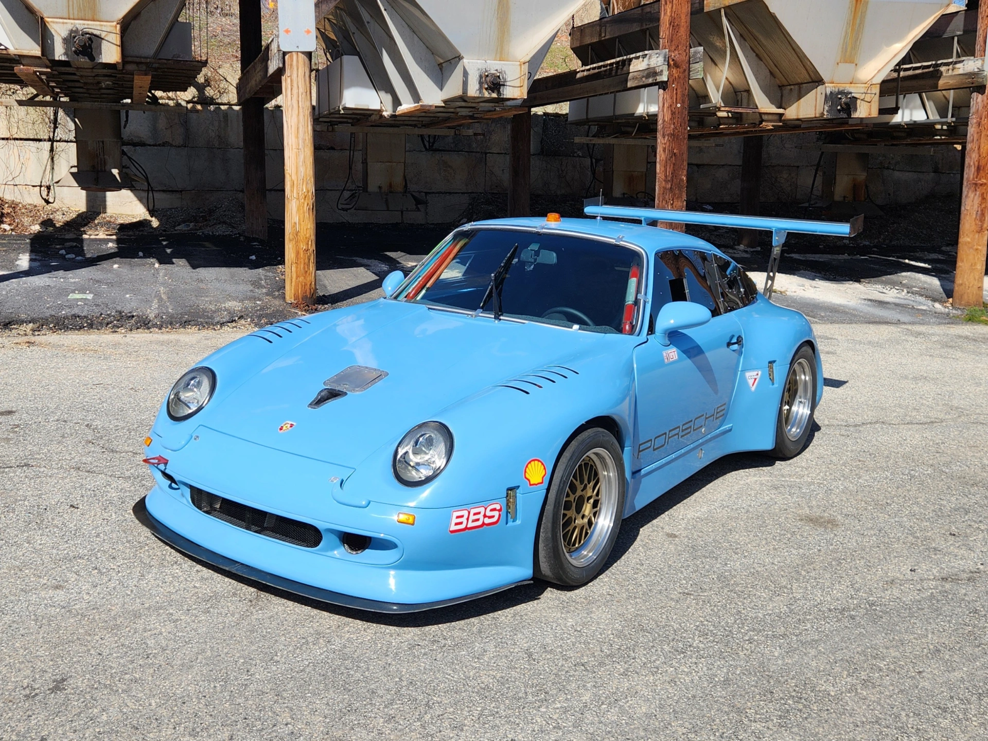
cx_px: 494
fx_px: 656
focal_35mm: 23
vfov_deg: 58.9
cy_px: 370
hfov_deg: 73.9
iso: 20
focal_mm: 5.4
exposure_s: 1/2500
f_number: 1.8
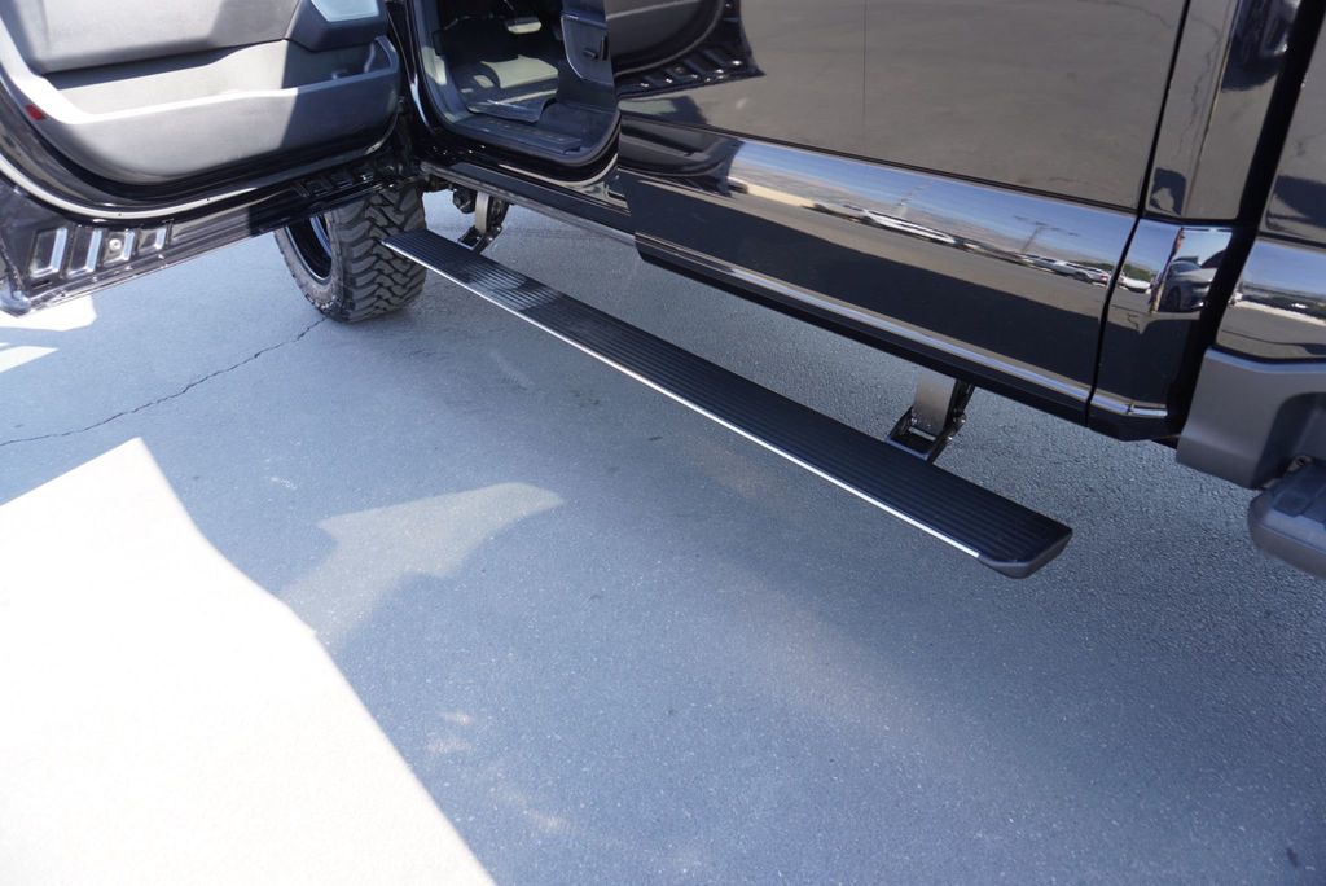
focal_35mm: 24
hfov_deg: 73.7
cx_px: 663
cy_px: 443
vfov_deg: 53.2
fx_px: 884
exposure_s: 1/60
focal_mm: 16
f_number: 4
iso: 100
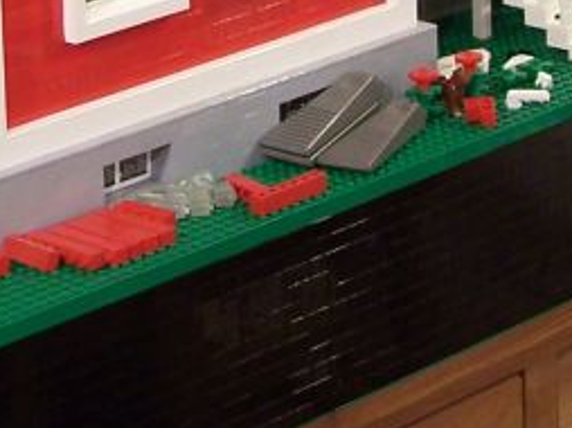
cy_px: -396
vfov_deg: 7.0
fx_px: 3401
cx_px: 245
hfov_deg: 9.6
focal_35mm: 206
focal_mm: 8.5
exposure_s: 1/2
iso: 80
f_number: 3
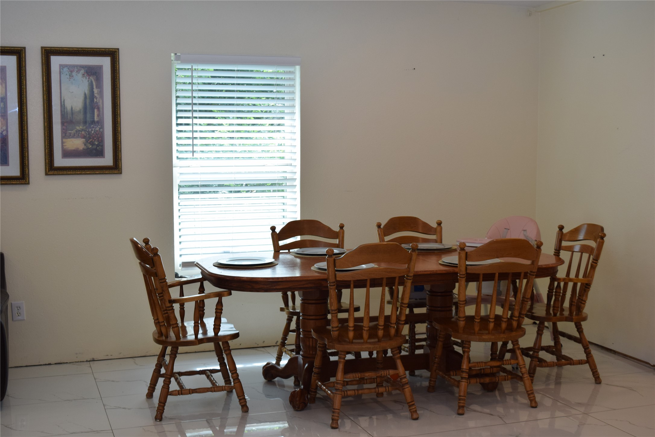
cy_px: 218
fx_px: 873
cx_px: 328
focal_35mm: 48
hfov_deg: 41.1
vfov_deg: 28.1
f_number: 5.6
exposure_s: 1/125
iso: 400
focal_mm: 32
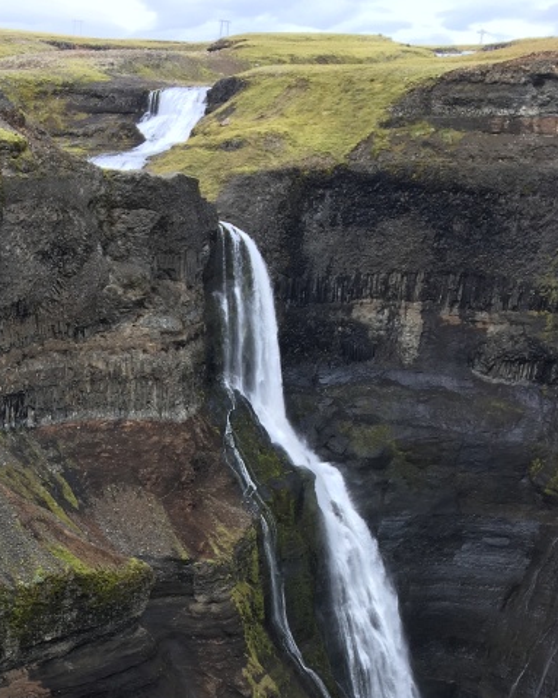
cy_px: 672
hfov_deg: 23.3
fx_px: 1301
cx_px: 10
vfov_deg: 28.5
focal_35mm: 63
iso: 25
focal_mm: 4.15
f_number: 2.2
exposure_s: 1/236
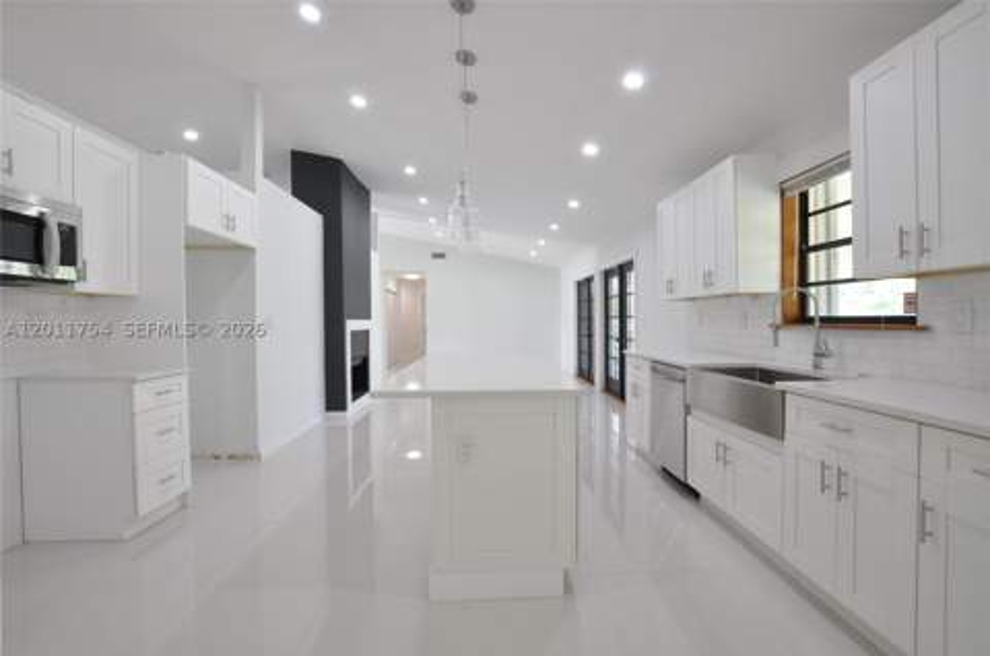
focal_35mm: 15
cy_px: 328
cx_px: 495
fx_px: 412
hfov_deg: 100.5
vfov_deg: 77.1
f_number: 8
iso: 400
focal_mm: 10
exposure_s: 1/13
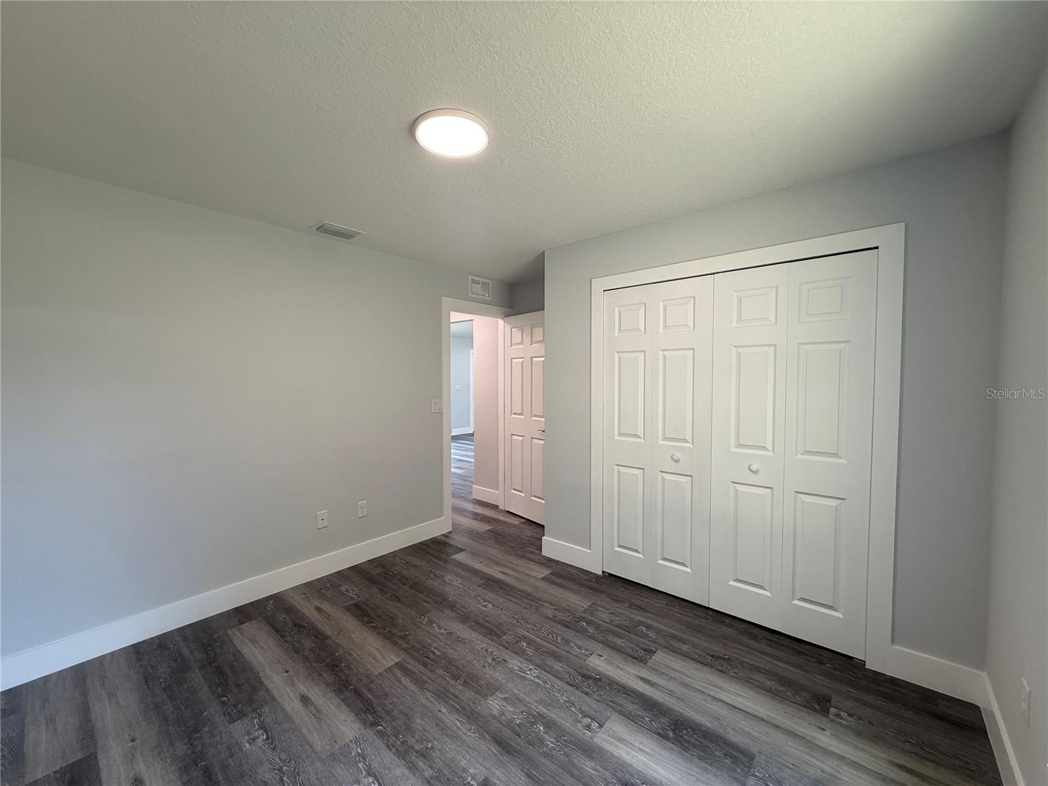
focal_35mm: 14
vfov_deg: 85.7
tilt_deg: -1.5
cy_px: 393
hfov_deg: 102.1
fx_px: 424
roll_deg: +0.3
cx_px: 524
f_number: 2.2
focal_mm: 2.22
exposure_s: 1/99
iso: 80
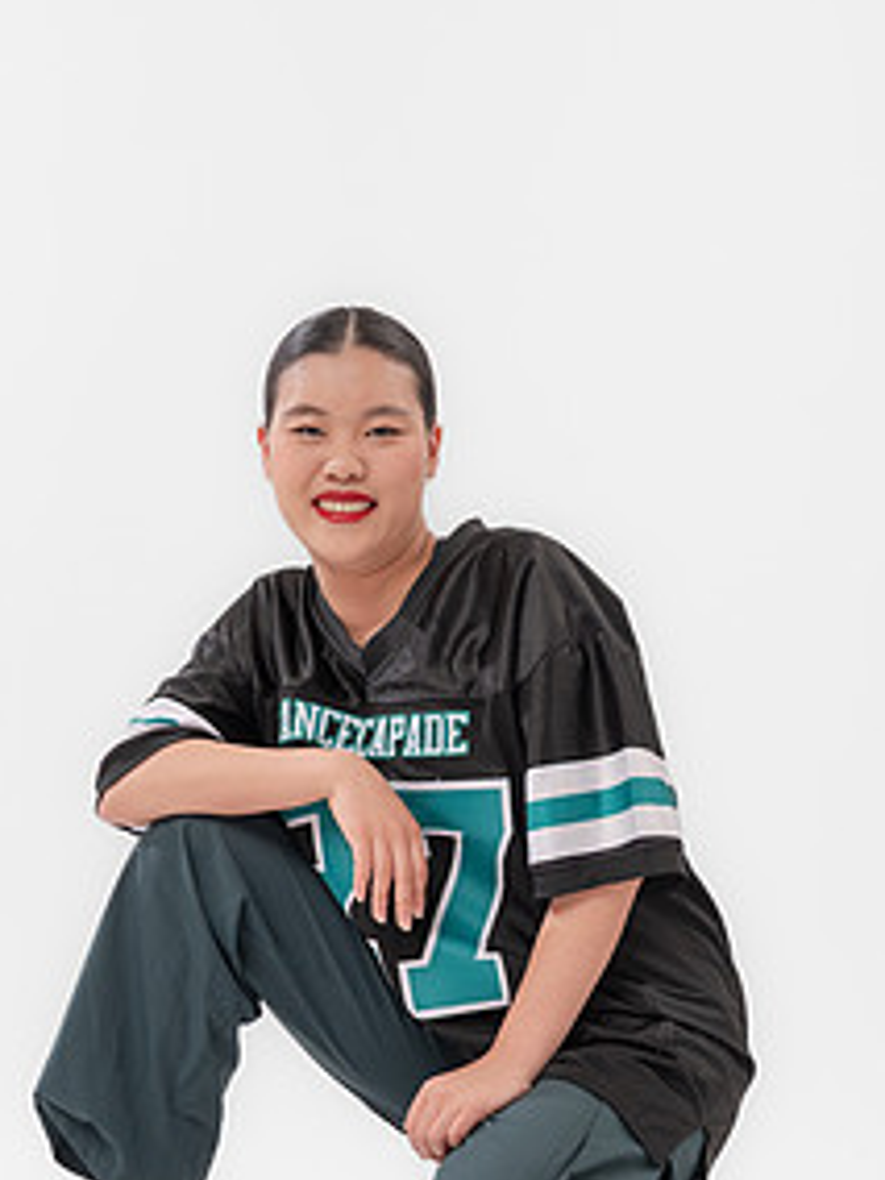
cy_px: 831
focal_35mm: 99
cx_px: 368
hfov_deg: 14.9
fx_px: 3375
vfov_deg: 19.7
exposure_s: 1/160
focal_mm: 65
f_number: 8
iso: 640
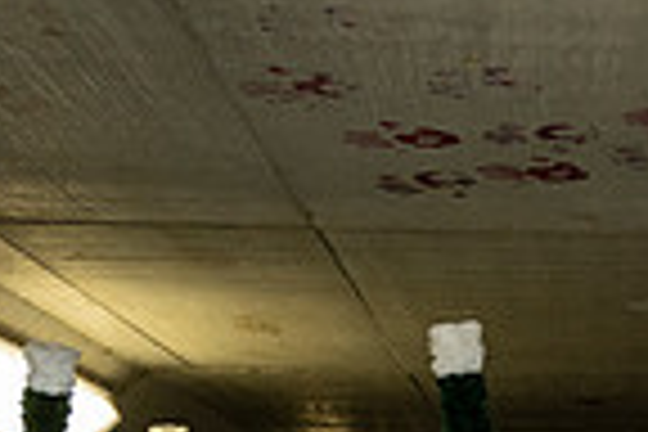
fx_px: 1746
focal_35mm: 97
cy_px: 740
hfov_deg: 20.4
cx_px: 630
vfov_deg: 13.0
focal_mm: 24
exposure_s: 1/800
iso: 1600
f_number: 4
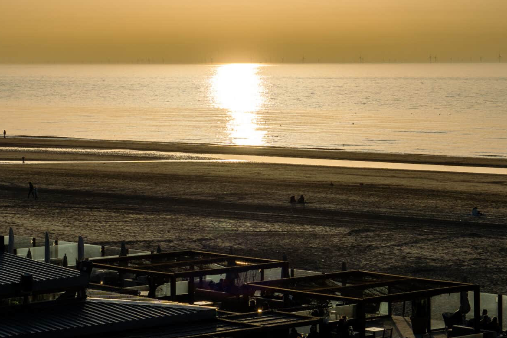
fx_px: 1746
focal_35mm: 124
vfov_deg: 11.0
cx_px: 231
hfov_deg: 16.5
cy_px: 75
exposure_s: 1/4000
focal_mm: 50
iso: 100
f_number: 5.6
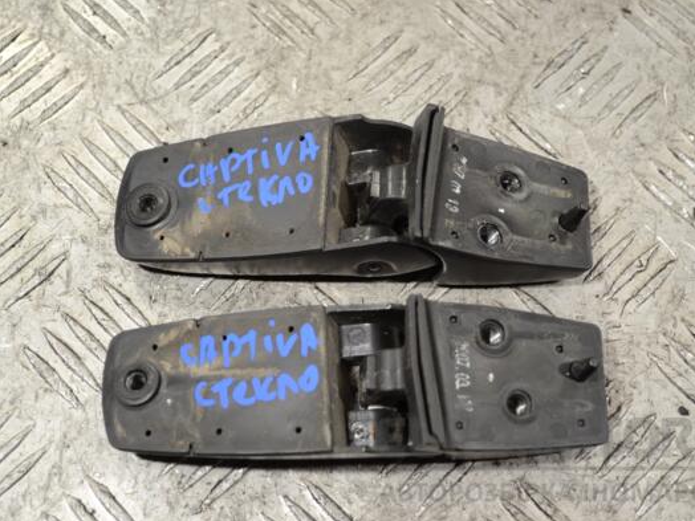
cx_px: 354
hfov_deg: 29.4
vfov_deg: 22.3
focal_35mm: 66
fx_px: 1325
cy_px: 261
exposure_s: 1/30
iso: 200
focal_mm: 40
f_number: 5.3
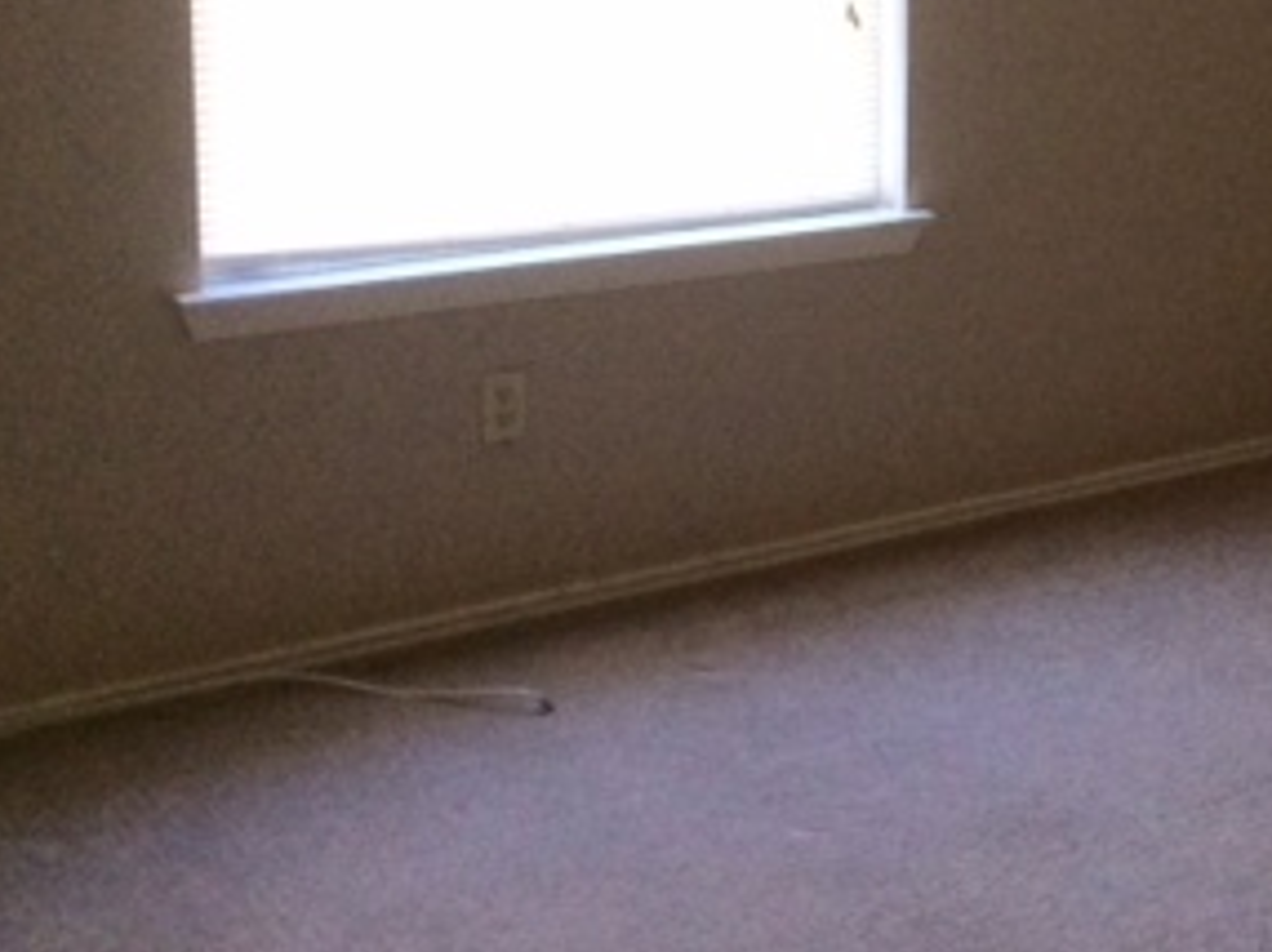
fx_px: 2386
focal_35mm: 65
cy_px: 133
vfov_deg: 22.1
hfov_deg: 28.2
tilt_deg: -8.8
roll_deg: -2.2
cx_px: 1241
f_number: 2.2
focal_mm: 4.15
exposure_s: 1/30
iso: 160
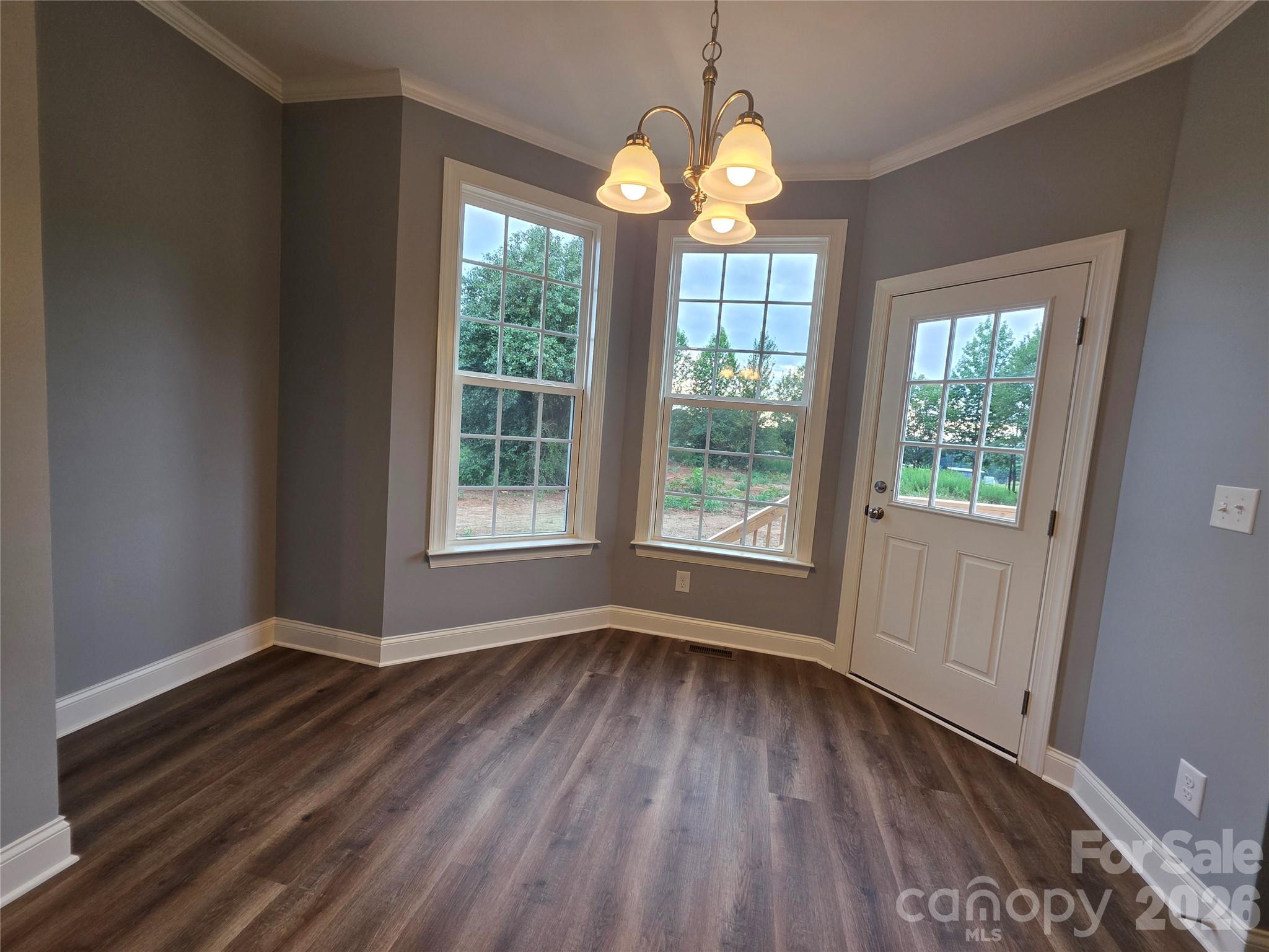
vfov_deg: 89.9
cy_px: 476
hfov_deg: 106.2
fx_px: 477
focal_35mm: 13
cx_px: 634
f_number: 1.9
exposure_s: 1/120
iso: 100
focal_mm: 2.2
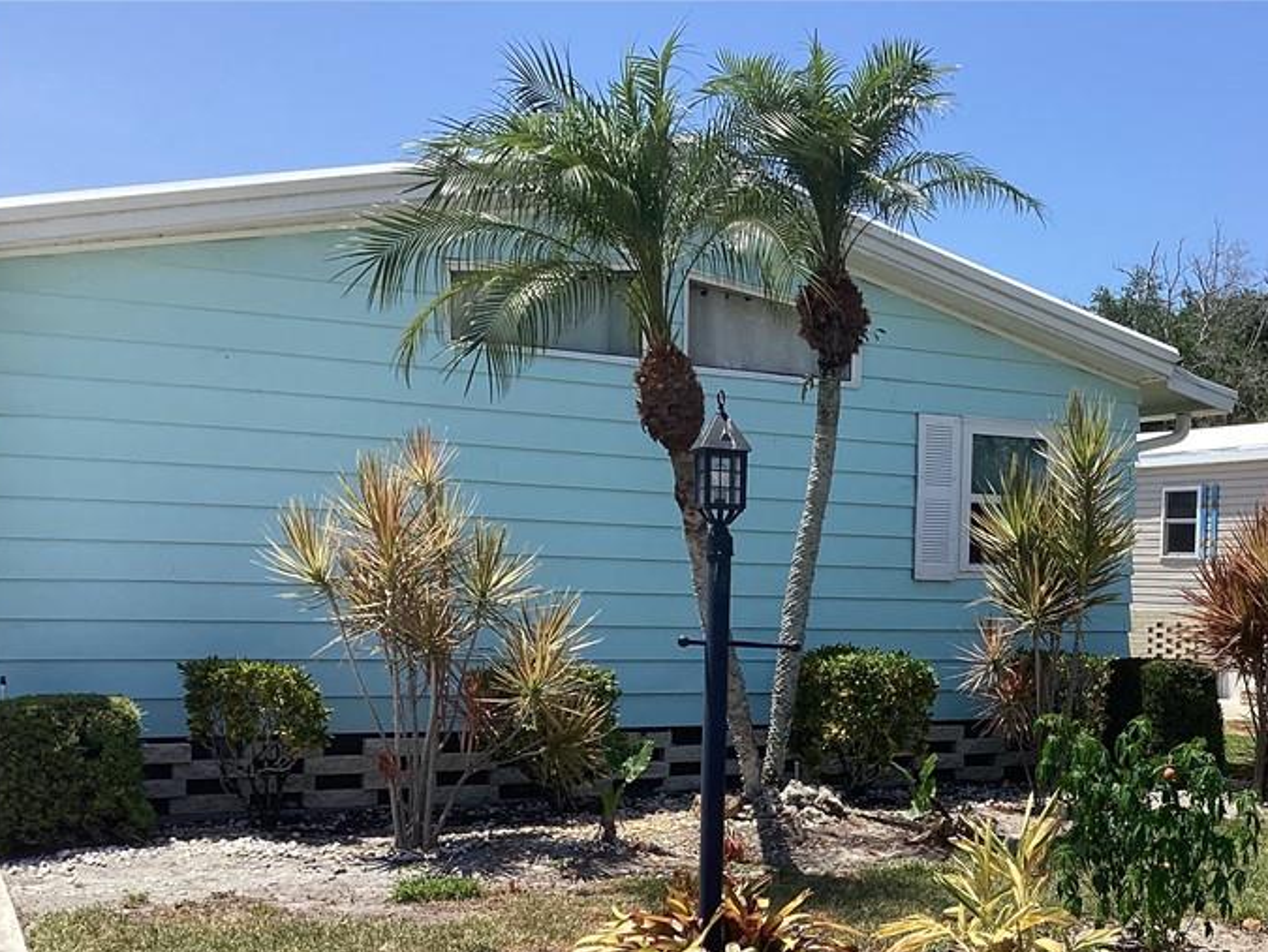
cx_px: 941
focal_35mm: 47
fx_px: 1723
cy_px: 719
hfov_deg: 39.4
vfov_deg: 30.4
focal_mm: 3.3
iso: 25
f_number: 2.4
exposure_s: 1/1274
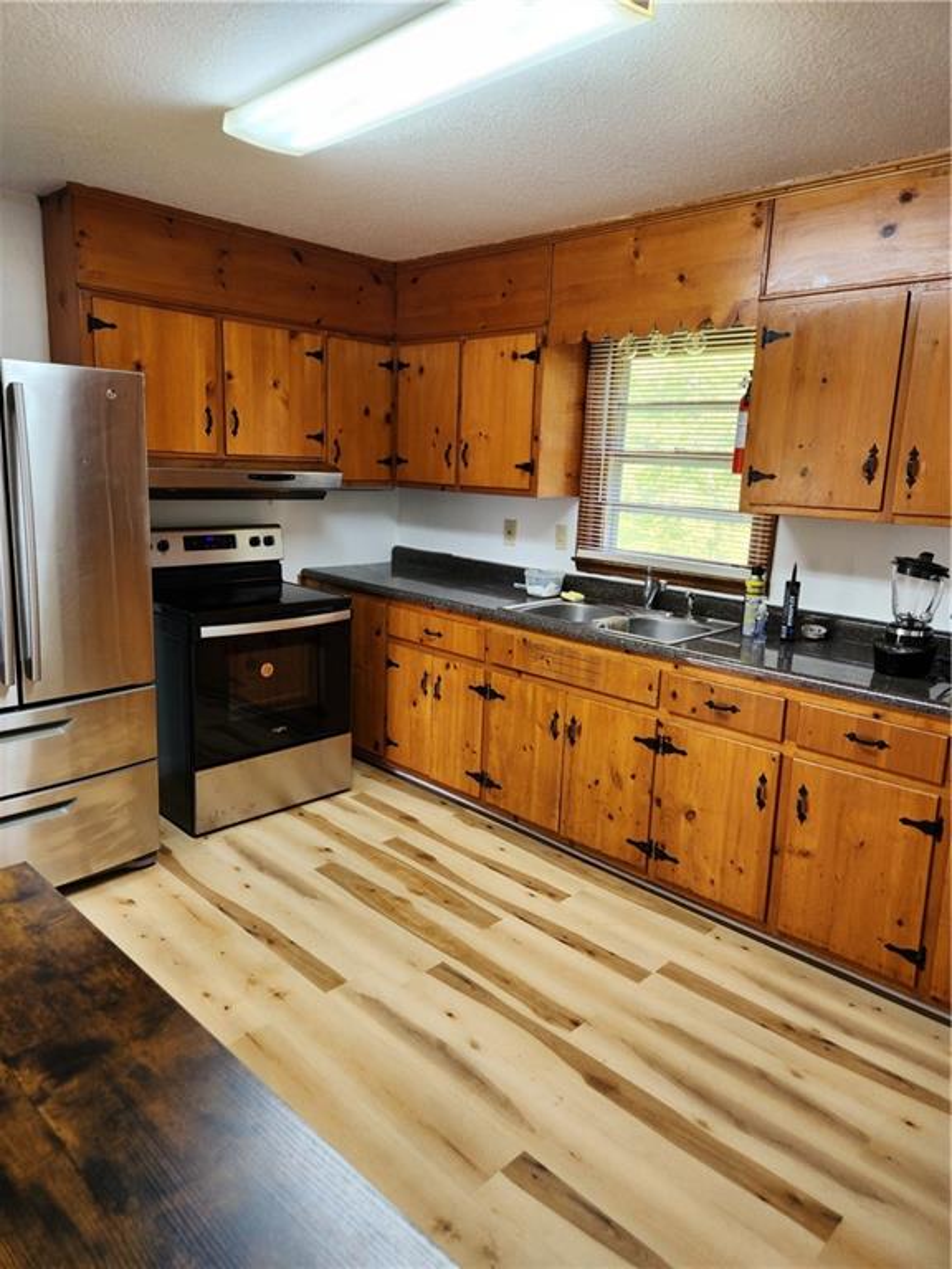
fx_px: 843
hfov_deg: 58.9
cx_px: 476
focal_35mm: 23
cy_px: 634
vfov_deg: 73.9
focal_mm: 5.4
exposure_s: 1/60
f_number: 1.8
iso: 160
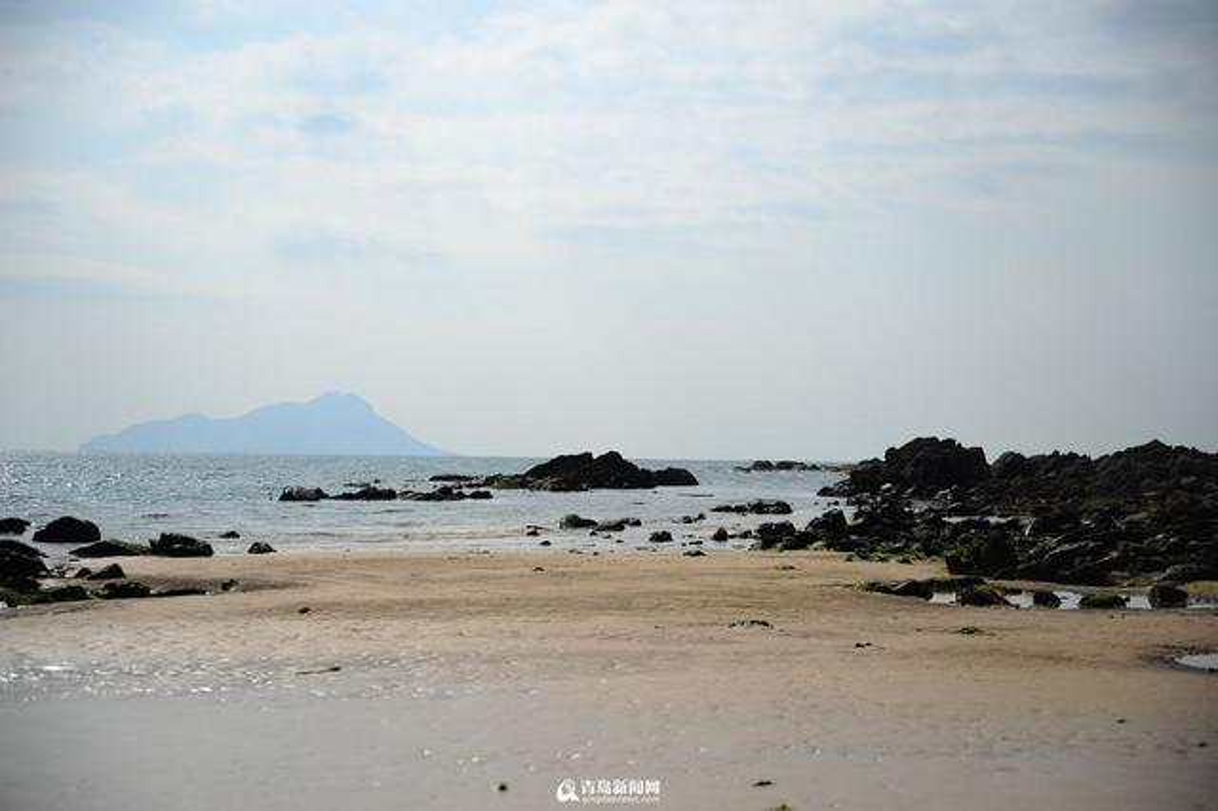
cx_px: 609
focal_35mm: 62
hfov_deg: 32.4
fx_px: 2096
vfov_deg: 21.9
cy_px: 406
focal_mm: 62
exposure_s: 1/5000
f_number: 2.8
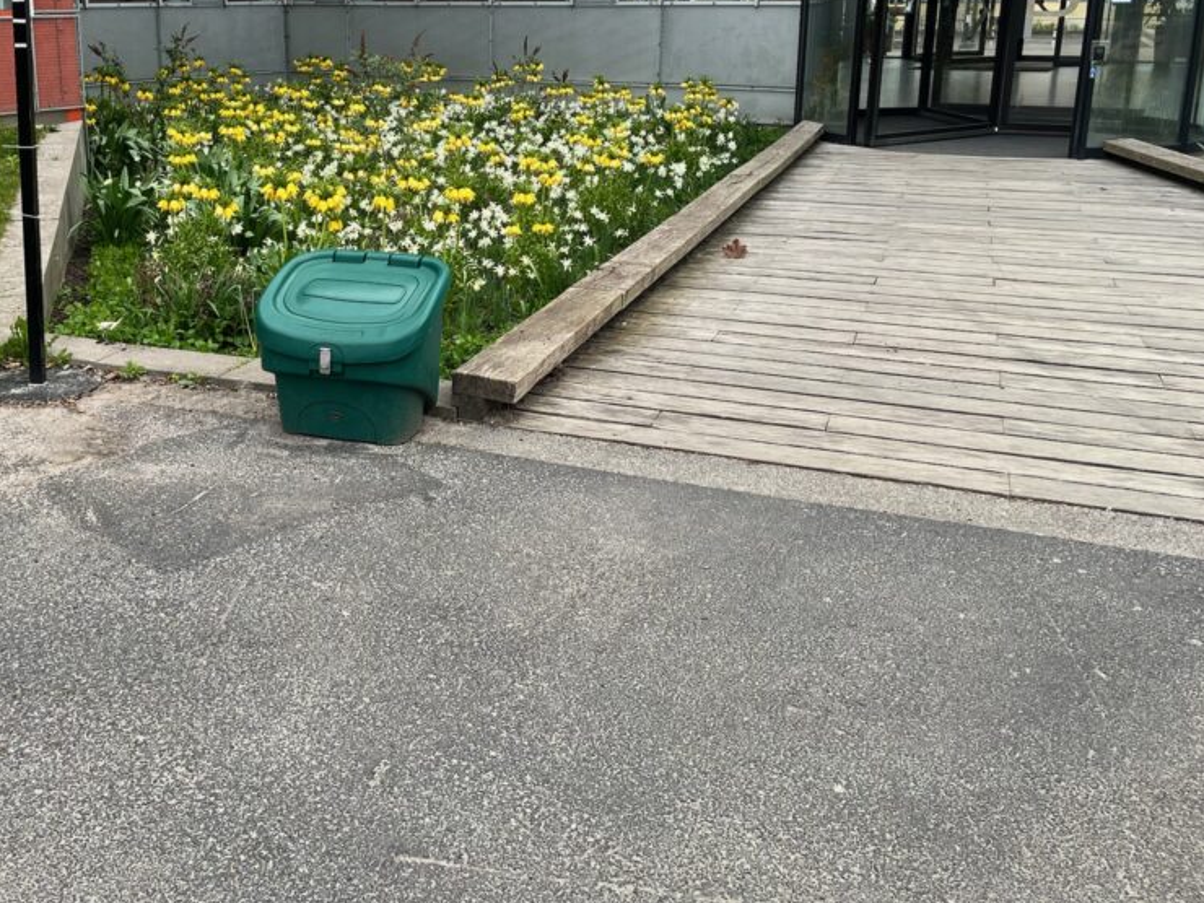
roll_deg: +0.2
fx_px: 1252
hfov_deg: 50.7
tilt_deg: -14.3
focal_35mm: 36
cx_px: 439
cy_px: 316
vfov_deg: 39.3
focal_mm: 5.1
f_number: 1.6
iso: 40
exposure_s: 1/169
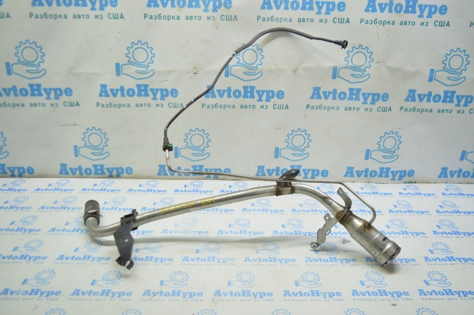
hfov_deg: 62.0
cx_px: 237
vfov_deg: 43.5
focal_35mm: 30
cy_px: 158
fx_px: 395
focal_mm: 20
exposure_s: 1/40
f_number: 3.8
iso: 400
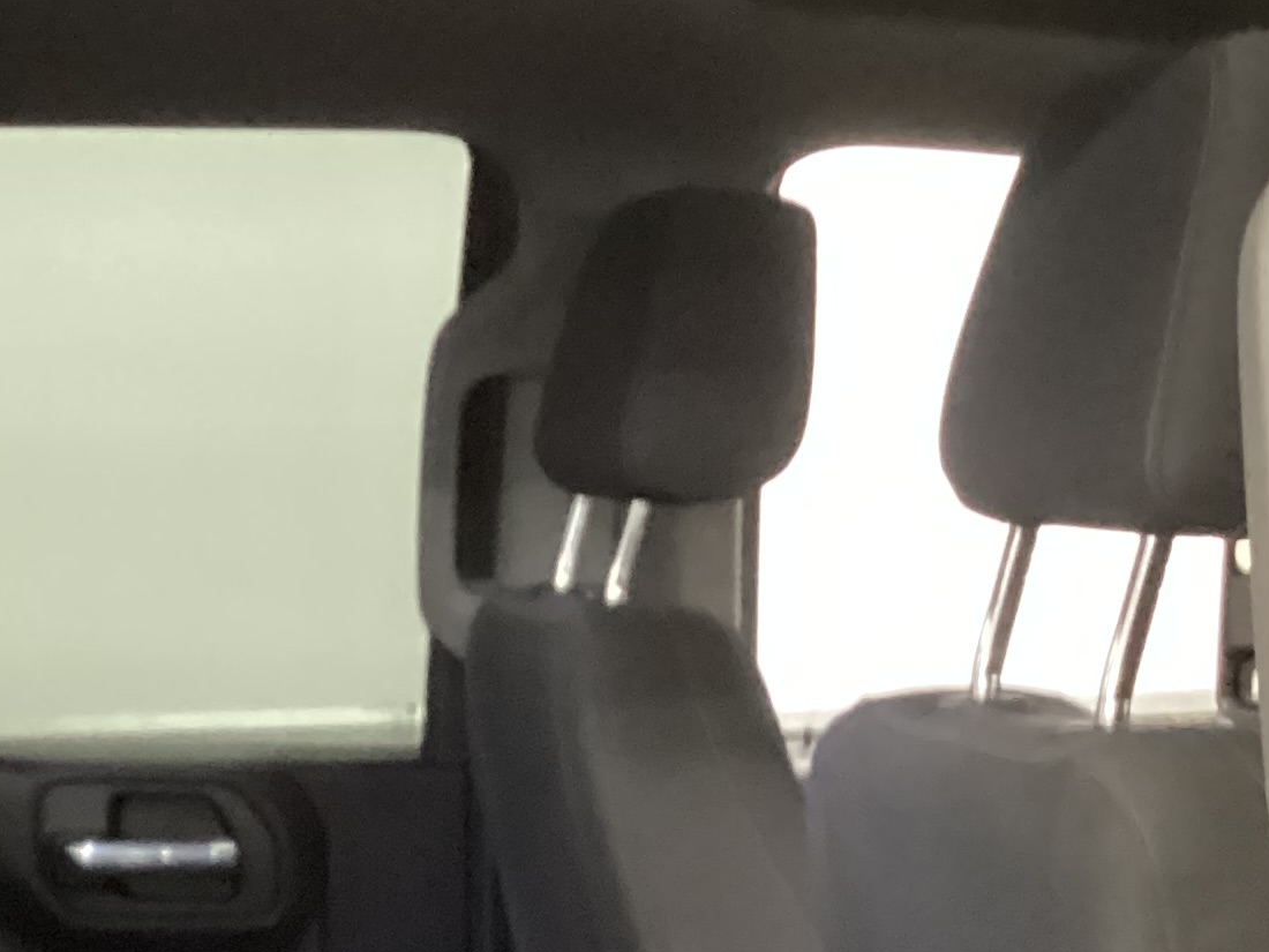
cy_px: 1280
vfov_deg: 15.2
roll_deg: +0.7
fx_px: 3373
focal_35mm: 92
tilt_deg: -18.1
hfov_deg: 21.1
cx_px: 286
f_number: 2.4
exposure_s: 1/17
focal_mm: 3.3
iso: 800
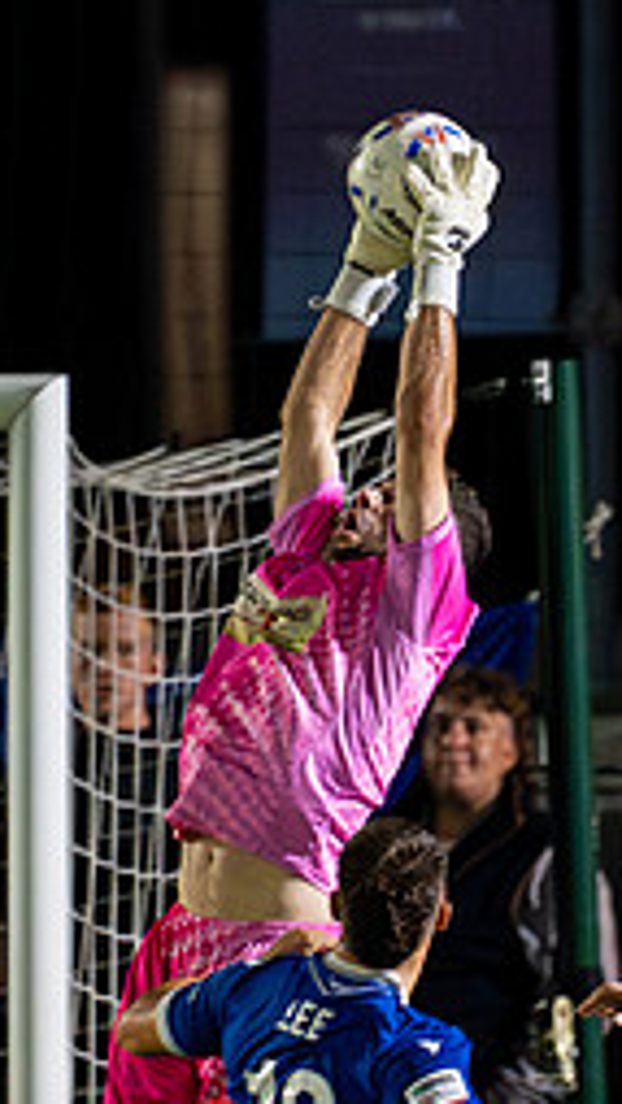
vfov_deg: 1.3
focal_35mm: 1644
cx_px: 169
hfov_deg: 0.7
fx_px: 48171
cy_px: 801
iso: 10000
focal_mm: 400
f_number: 4.5
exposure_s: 1/640
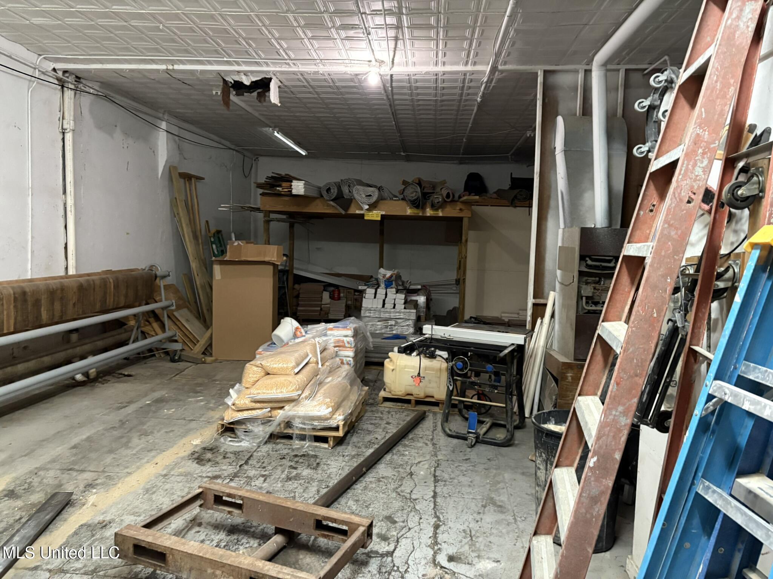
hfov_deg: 67.3
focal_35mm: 26
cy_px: 290
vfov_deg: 53.1
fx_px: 581
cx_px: 386
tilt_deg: -3.2
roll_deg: -1.5
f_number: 1.6
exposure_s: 1/30
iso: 640
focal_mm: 5.96
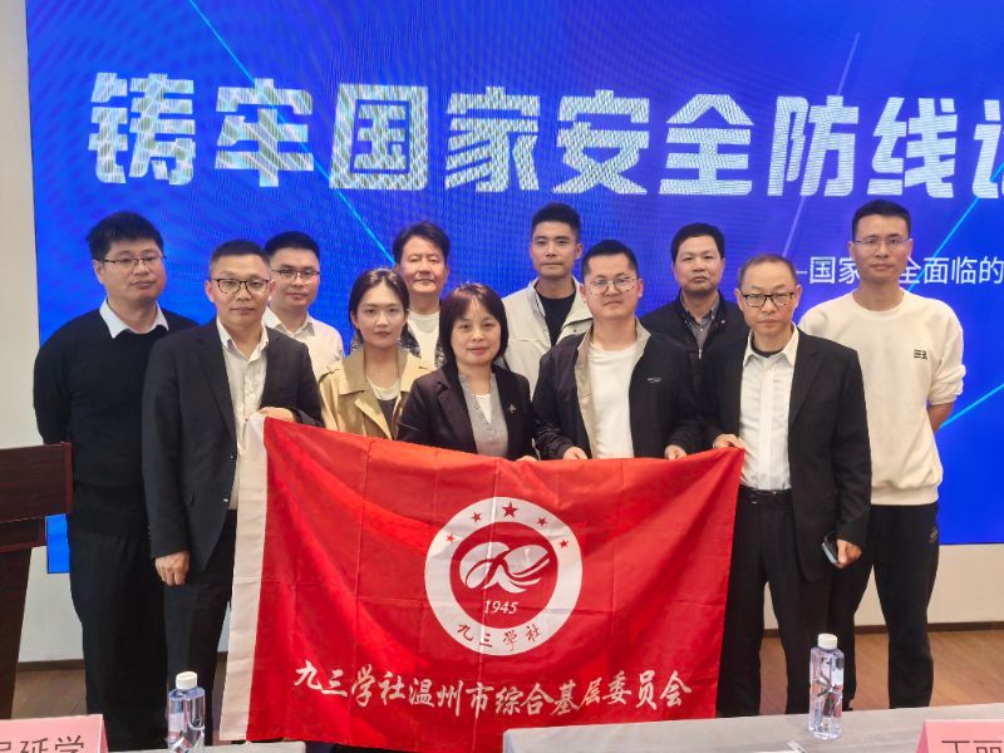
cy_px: 376
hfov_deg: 55.4
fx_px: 957
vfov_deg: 42.9
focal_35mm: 33
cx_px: 502
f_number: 4
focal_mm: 5.75
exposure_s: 1/60
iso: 200
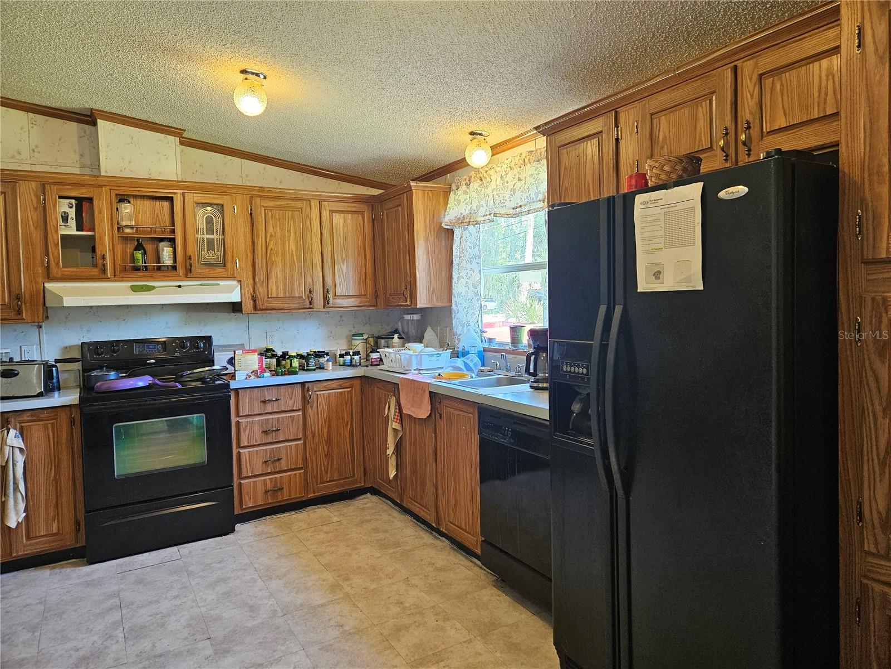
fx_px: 592
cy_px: 334
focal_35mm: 23
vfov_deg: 58.9
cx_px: 446
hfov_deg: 73.9
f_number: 1.8
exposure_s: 1/120
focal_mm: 5.4
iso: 250
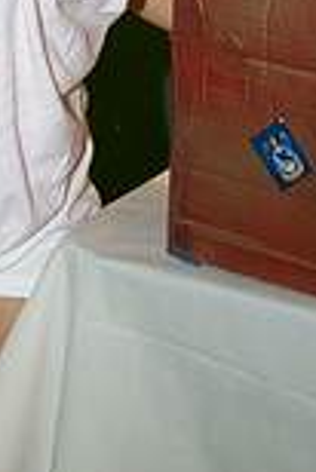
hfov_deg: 8.7
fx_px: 2076
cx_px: 2
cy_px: -162
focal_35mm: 158
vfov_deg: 12.5
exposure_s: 1/60
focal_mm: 28
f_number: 2.8
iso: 400
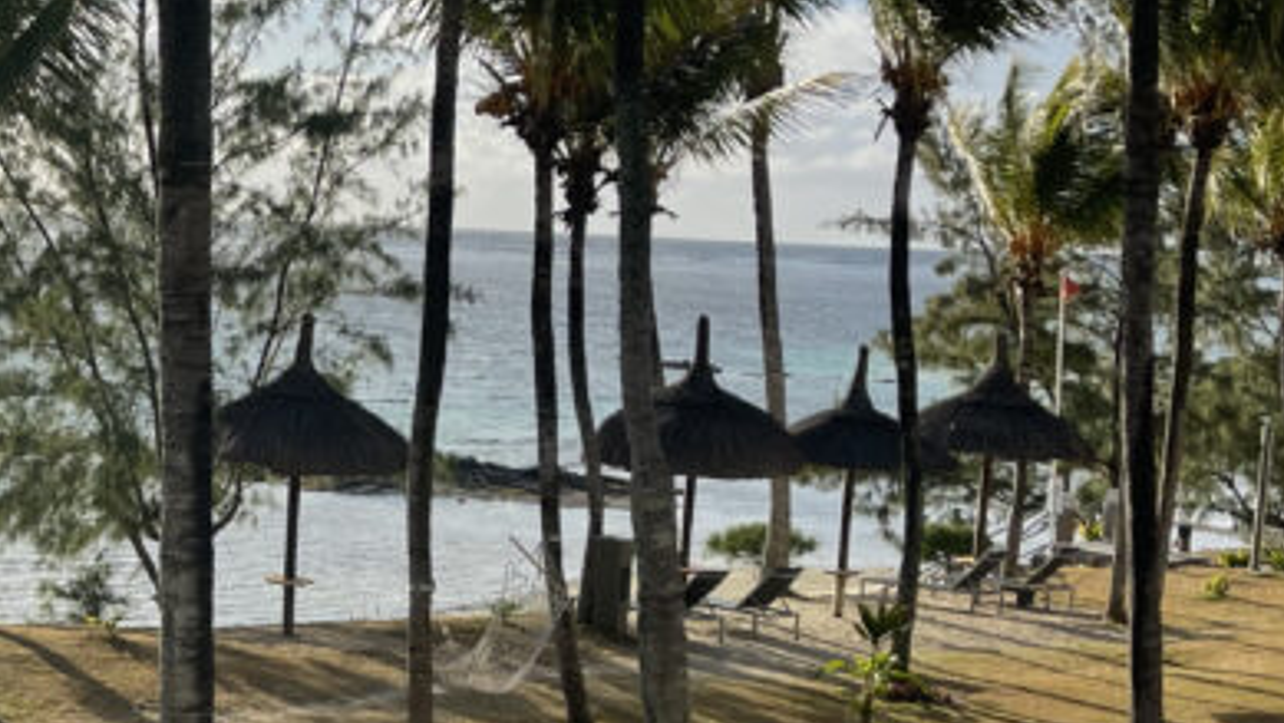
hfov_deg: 30.9
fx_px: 2145
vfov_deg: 19.1
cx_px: 3
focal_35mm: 63
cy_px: 467
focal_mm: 5.1
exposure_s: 1/4049
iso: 32
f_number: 1.6
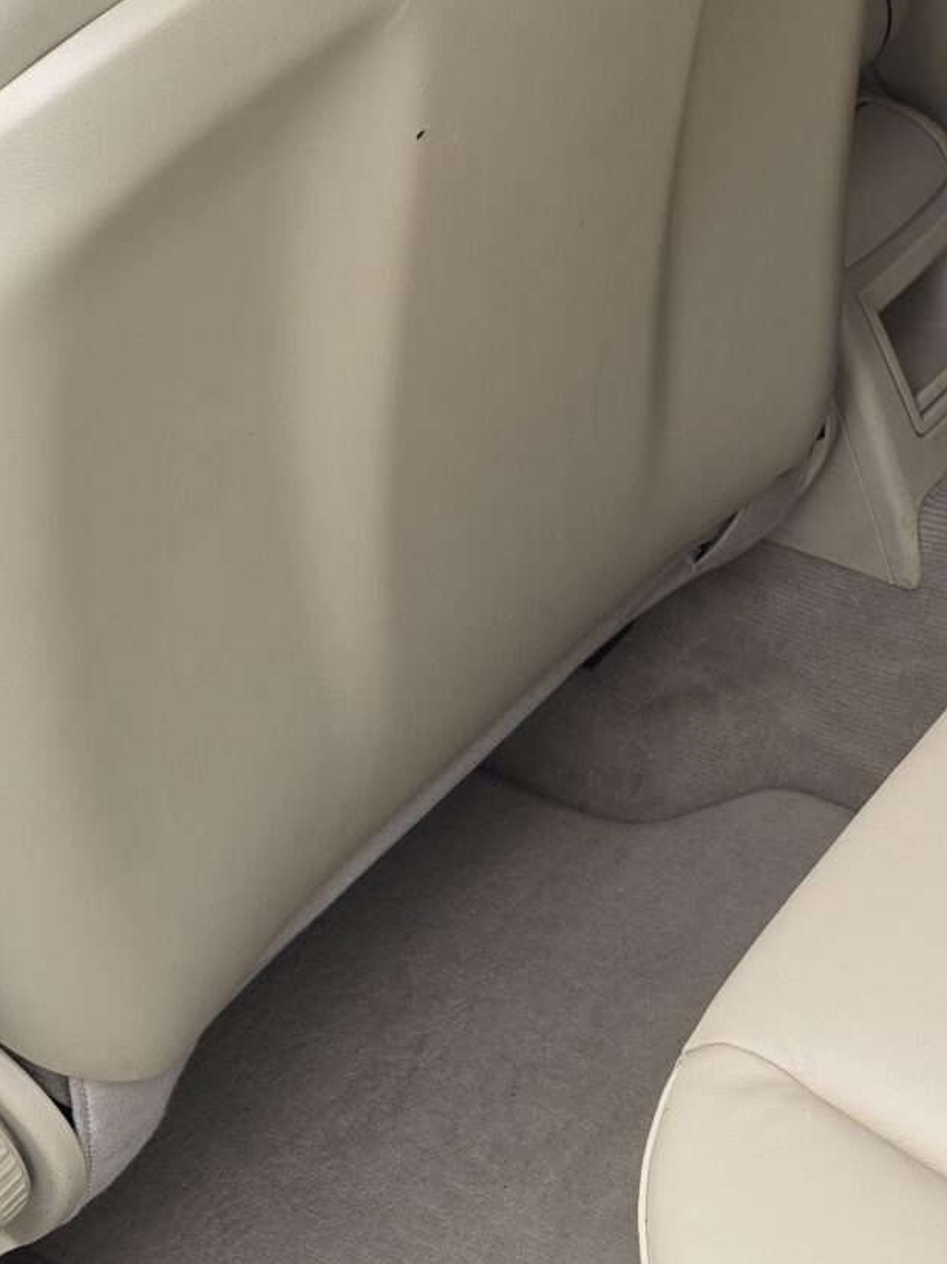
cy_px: 416
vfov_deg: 26.9
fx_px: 2628
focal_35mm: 72
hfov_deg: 19.3
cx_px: 1122
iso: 40
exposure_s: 1/180
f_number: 1.7
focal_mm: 6.3
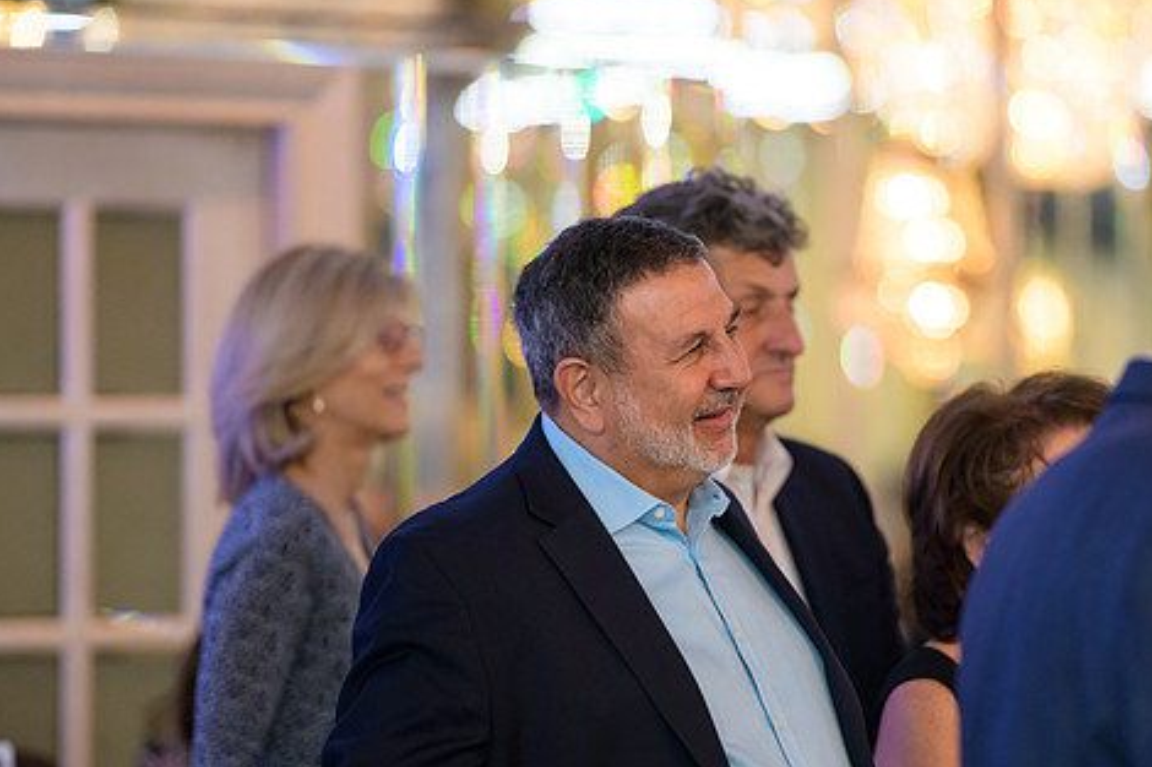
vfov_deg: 5.6
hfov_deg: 8.3
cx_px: 699
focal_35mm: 247
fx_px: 7901
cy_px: 420
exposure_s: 1/125
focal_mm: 200
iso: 1600
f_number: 3.2
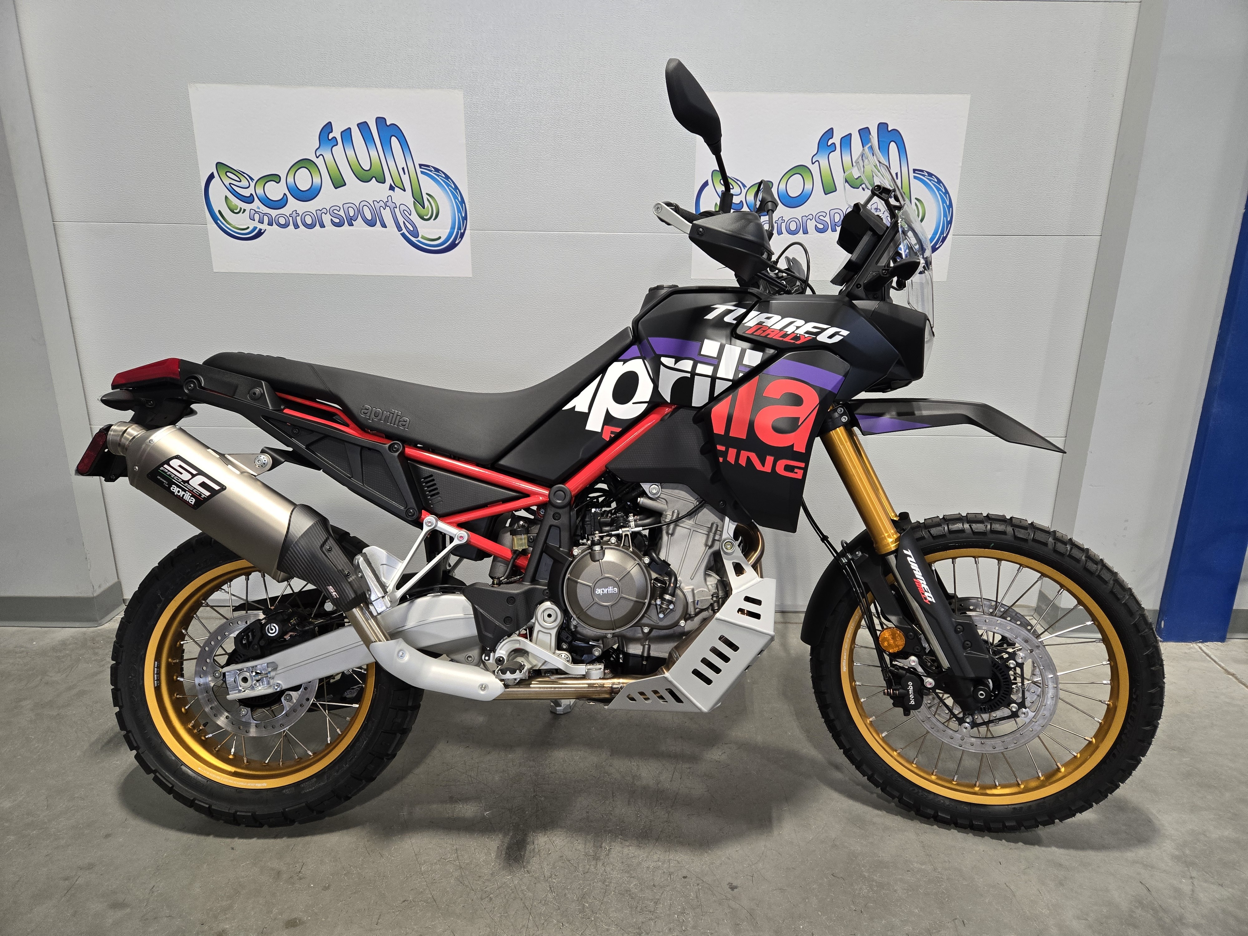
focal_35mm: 23
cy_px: 468
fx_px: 829
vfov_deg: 58.9
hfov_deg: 73.9
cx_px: 624
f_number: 1.8
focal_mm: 5.4
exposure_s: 1/120
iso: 200
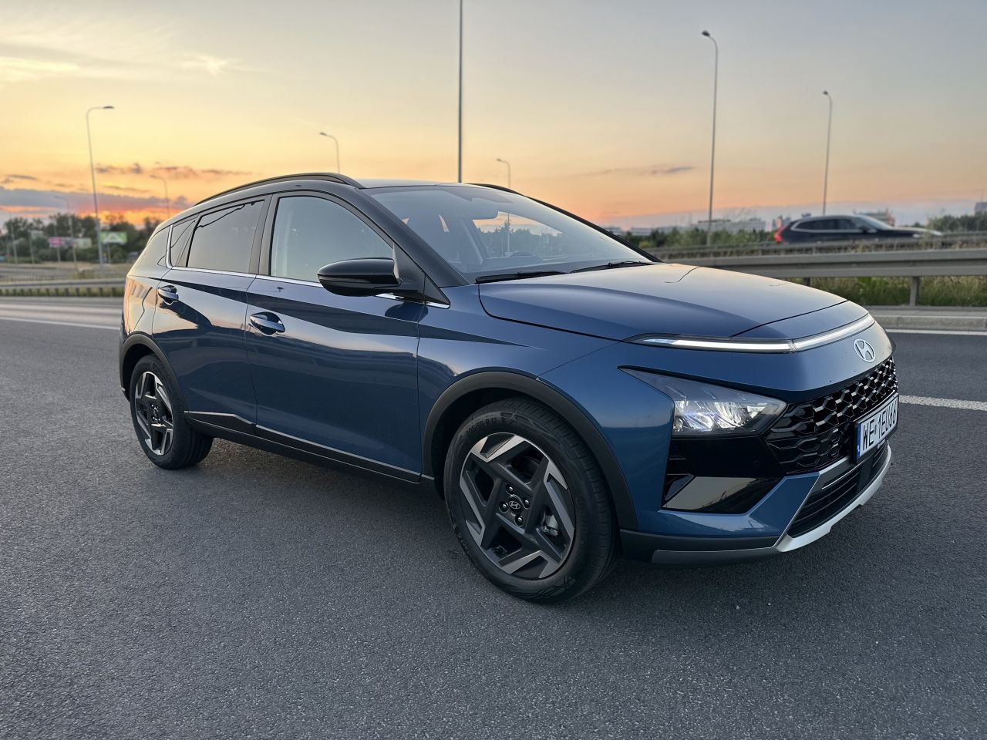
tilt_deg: -9.7
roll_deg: +1.0
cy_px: 370
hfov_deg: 71.6
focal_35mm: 24
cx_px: 494
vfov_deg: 56.8
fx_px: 684
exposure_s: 1/271
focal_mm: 6.86
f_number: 1.78
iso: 80
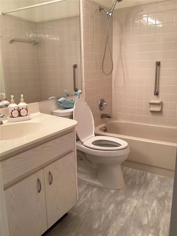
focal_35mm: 31
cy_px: 118
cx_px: 88
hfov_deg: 45.4
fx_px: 211
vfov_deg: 58.4
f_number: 2.4
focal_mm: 3.3
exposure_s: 1/60
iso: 100
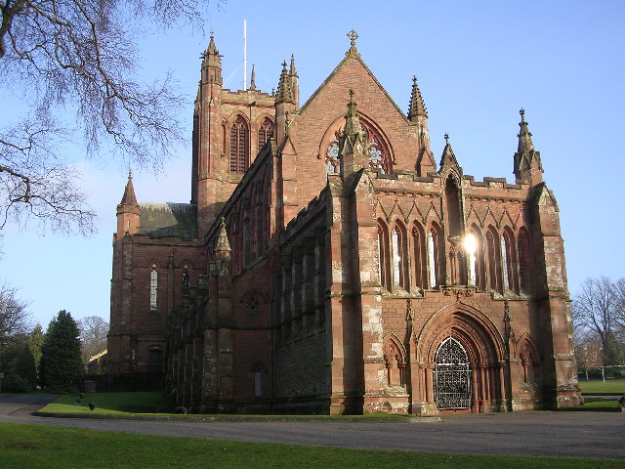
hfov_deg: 45.8
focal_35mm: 41
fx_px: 740
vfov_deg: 35.1
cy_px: 234
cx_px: 312
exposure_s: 1/482
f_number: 2.9
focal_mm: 6.2
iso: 100
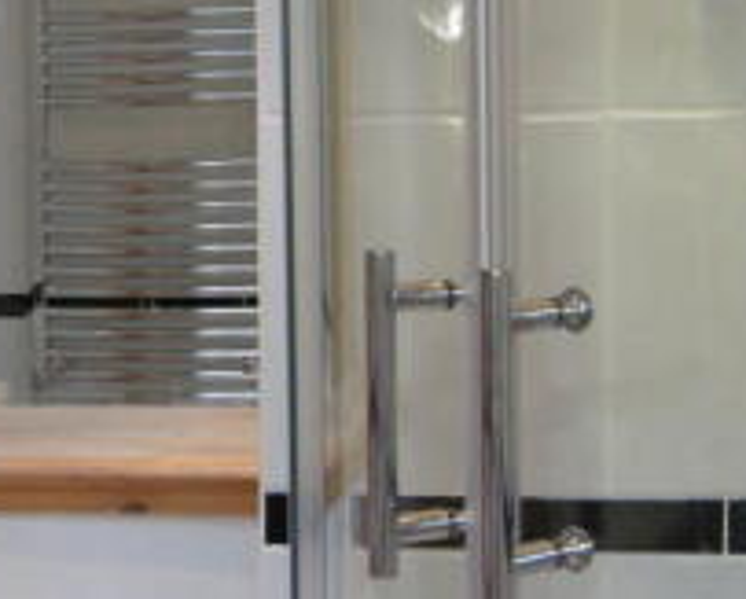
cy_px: 329
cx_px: 79
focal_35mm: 98
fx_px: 2167
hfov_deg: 19.2
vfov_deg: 15.7
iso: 331
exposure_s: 1/59.1
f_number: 2.7
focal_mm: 7.5
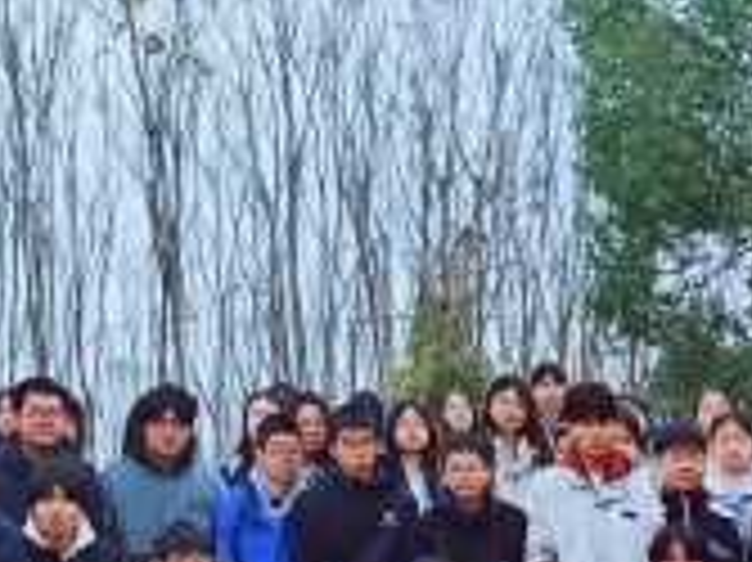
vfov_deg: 9.3
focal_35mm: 153
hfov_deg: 12.6
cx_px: -162
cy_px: -391
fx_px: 3321
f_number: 1.63
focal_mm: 8.72
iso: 50
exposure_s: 1/243
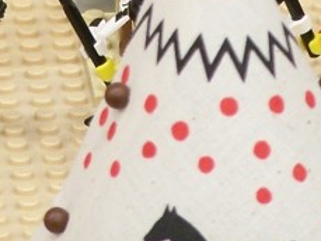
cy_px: -283
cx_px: 111
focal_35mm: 844
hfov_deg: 2.3
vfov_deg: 1.8
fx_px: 7831
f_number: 3.2
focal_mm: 31.3
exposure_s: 1/3
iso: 80
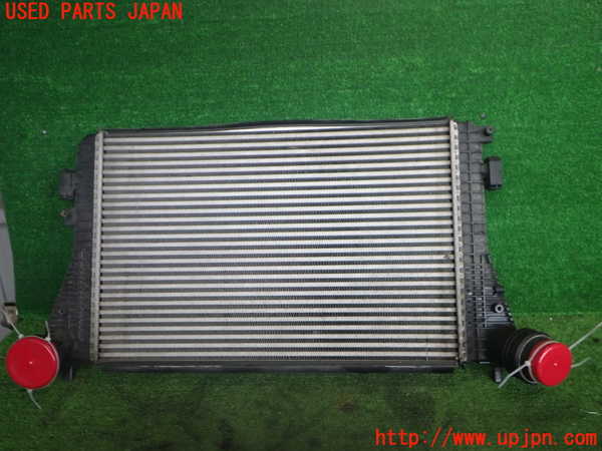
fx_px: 522
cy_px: 226
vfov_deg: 46.8
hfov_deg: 60.0
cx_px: 301
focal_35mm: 30
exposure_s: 1/125
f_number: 2.3
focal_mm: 5.4
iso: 200
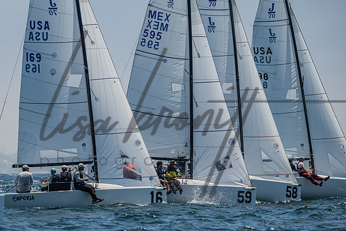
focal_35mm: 337
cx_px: 127
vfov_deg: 4.1
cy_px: 114
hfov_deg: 6.1
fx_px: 3235
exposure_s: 1/3200
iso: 400
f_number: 6.3
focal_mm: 250
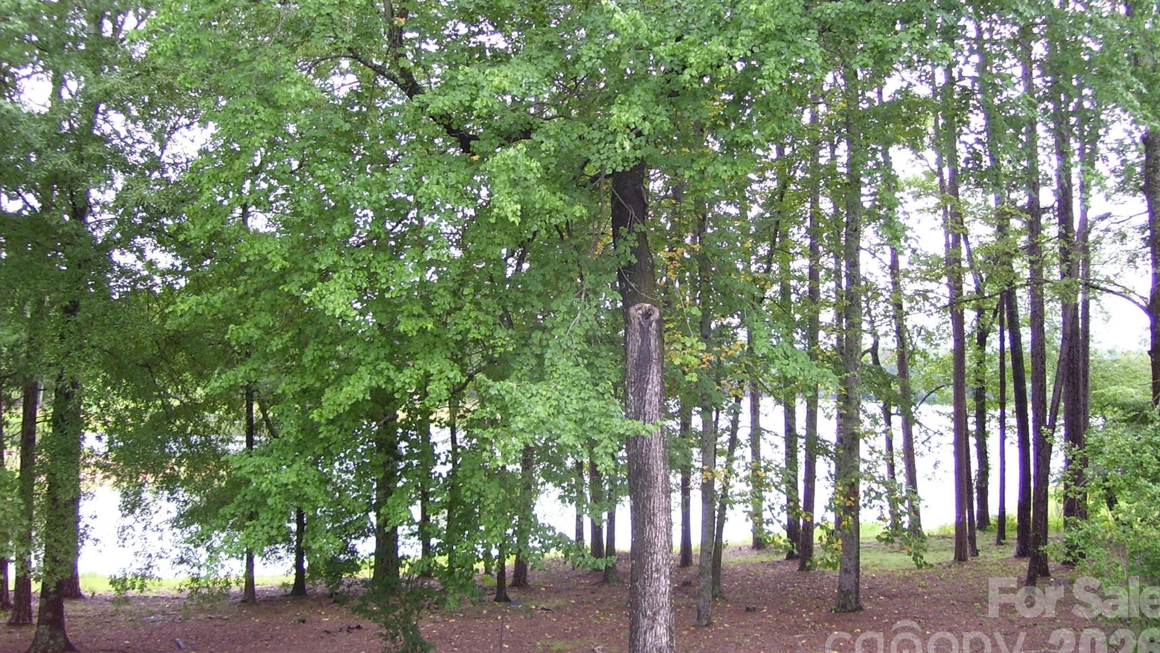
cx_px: 581
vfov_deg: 29.6
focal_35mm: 40
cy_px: 247
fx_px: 1230
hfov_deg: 50.5
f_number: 2.7
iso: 80
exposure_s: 1/125
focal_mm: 6
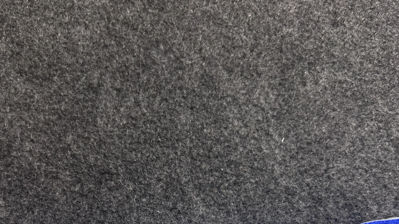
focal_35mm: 43
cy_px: 274
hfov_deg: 47.3
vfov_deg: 24.8
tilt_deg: -48.8
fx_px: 455
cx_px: 188
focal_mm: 5.7
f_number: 1.5
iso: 125
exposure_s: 1/50
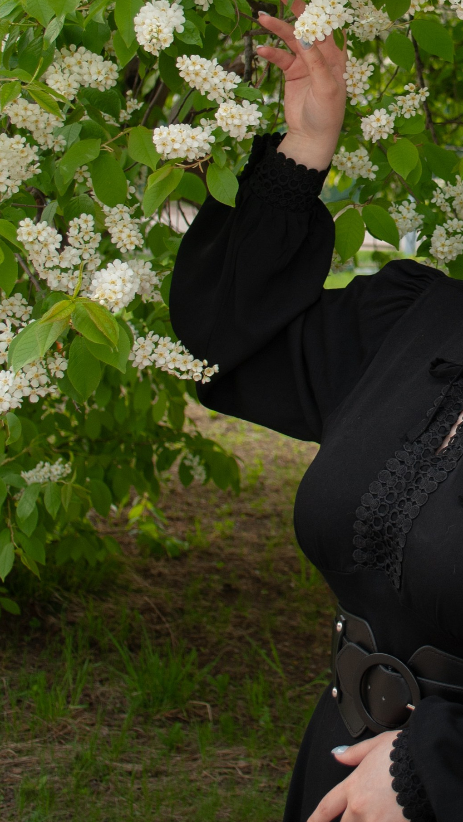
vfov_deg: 28.4
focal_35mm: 73
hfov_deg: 15.9
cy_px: 183
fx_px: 1593
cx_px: 543
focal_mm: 22
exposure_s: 1/125
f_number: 3.8
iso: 100
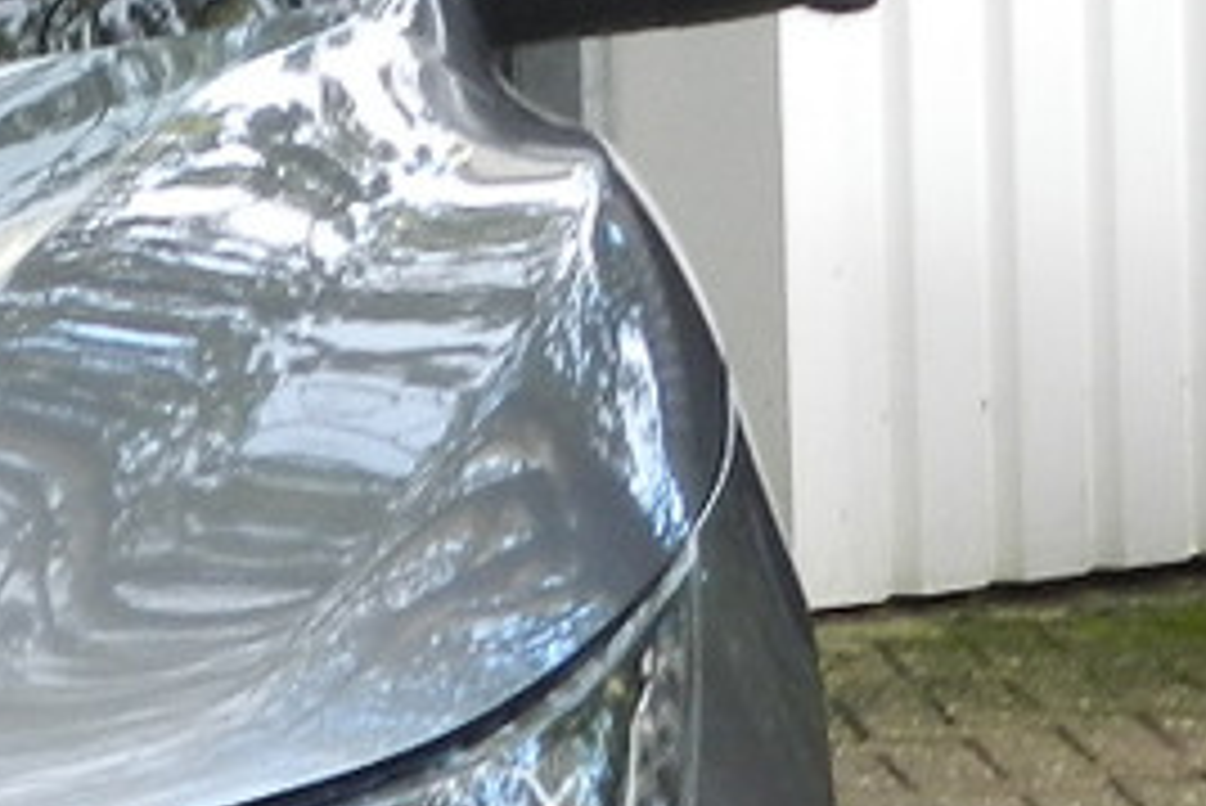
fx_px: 8614
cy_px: 887
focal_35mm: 257
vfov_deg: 5.3
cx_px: -1116
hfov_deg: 7.7
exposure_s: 1/40
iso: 160
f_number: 4.2
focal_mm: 8.1
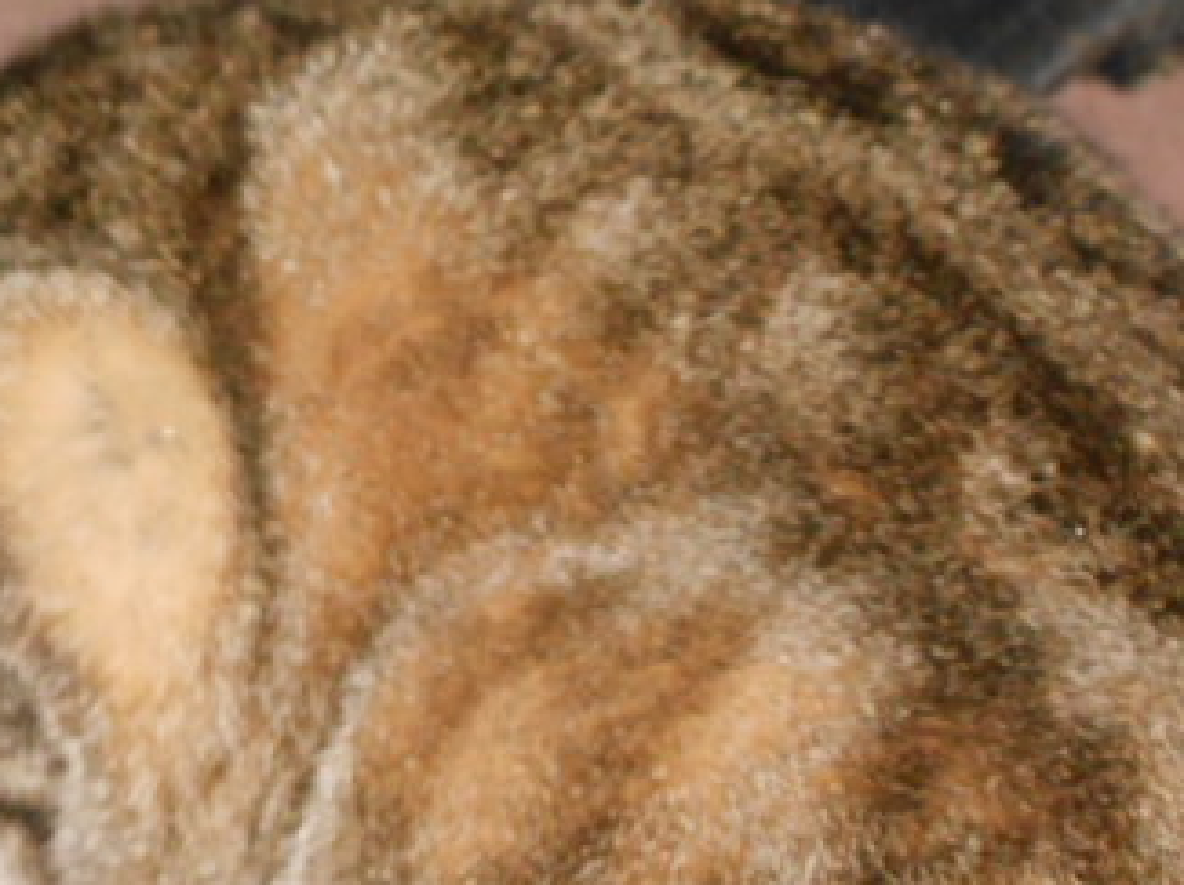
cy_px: 870
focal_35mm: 207
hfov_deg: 9.5
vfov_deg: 7.1
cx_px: 98
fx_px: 7072
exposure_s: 1/60
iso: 640
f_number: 5
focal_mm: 18.7
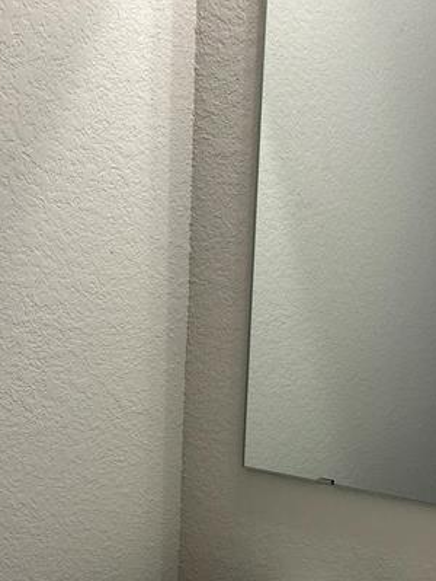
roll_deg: -2.9
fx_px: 838
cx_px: 233
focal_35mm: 50
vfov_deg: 36.5
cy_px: 488
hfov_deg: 29.1
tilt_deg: -14.9
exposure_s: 1/120
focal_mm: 5.7
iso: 100
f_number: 1.5
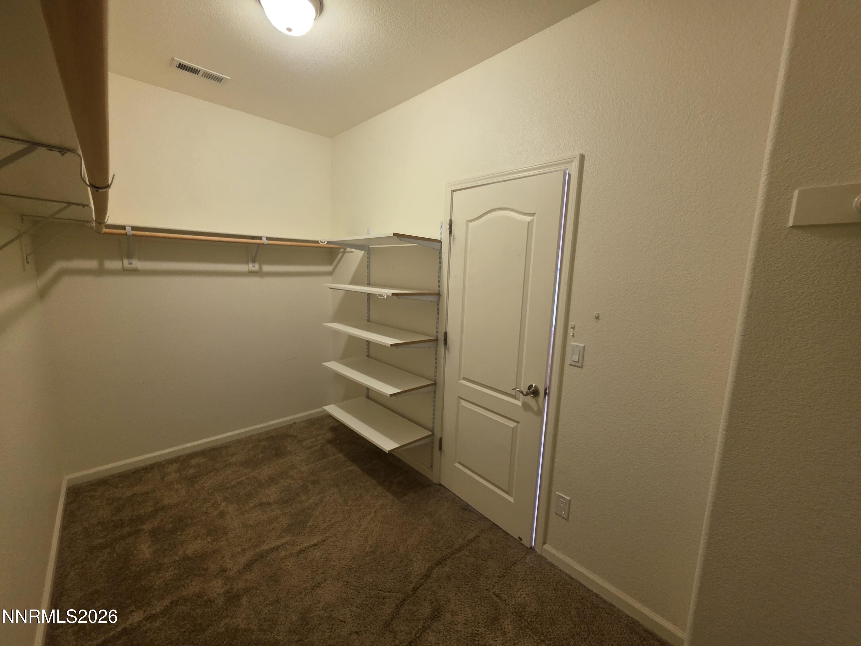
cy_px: 323
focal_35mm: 13
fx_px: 323
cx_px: 430
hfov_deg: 106.2
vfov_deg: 89.9
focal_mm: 2.2
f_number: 1.9
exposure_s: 1/60
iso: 320
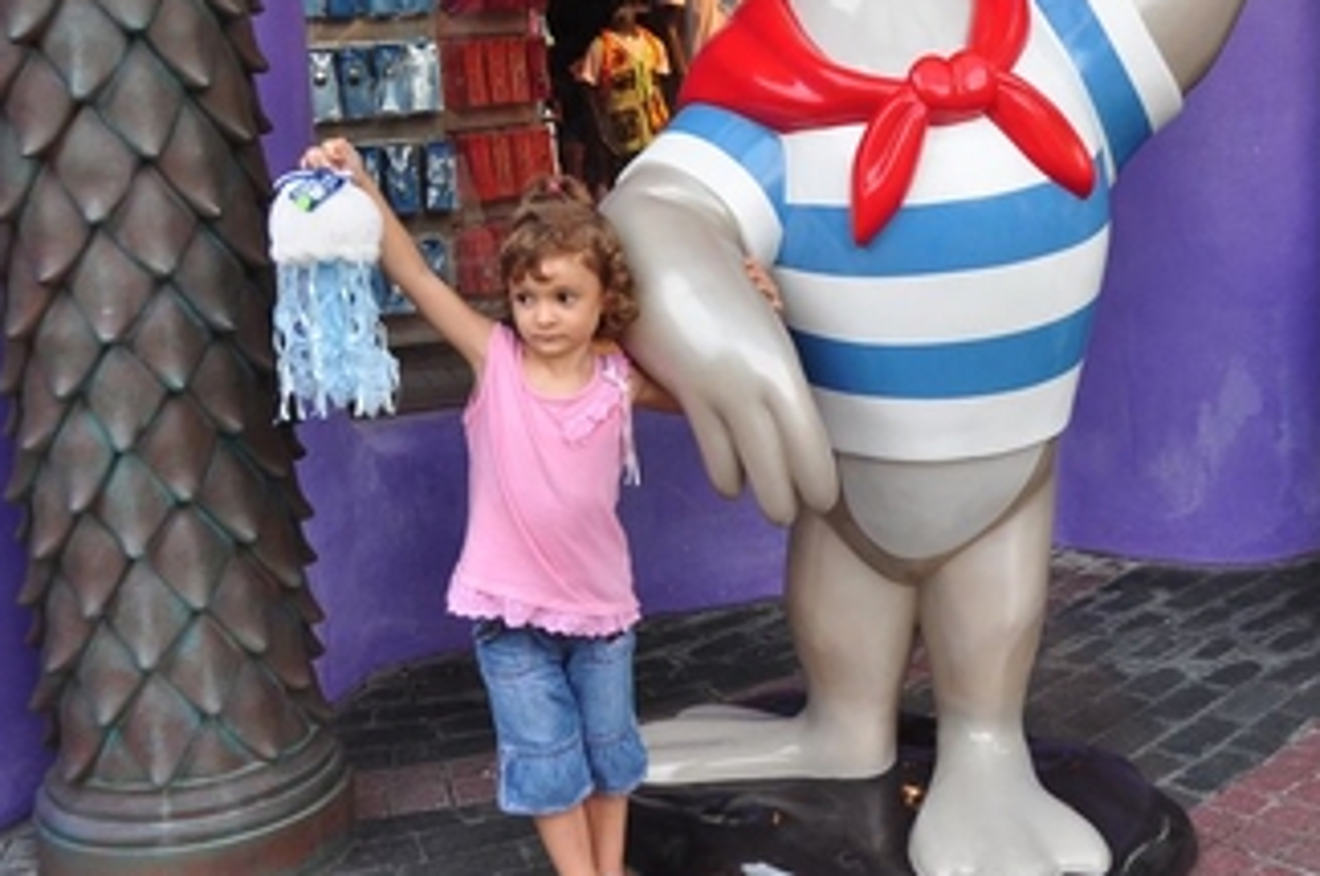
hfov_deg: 37.8
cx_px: 1014
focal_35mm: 51
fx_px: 1867
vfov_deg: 26.3
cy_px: 316
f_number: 4
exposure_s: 1/60
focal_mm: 20
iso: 500
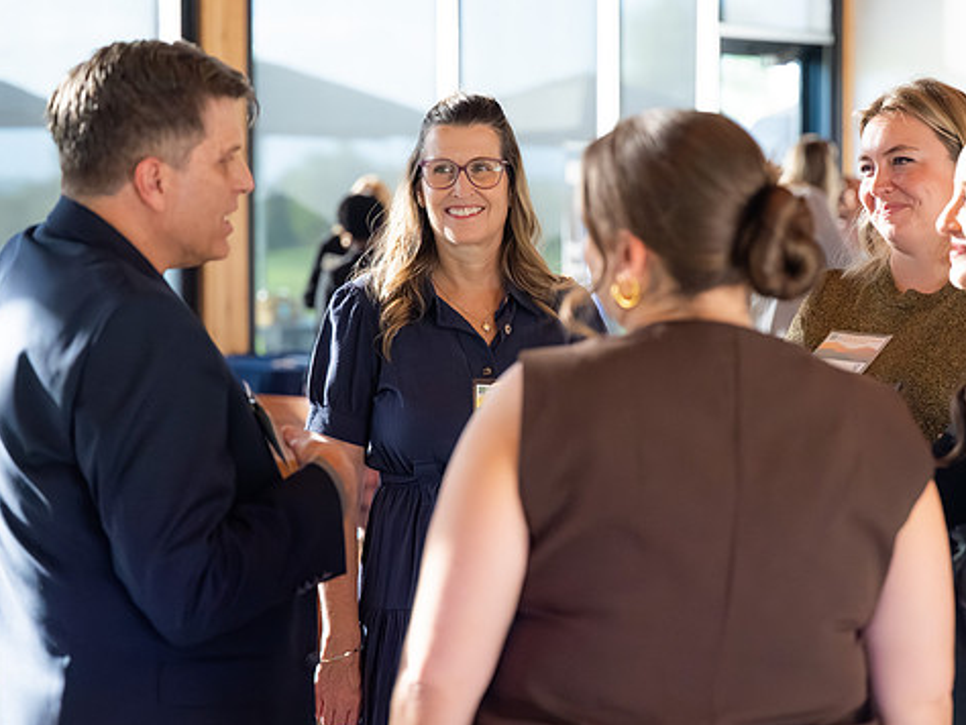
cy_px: 326
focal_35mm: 86
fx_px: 2401
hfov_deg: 22.7
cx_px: 534
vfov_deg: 17.2
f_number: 2.8
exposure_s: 1/2000
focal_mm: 70
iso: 5000
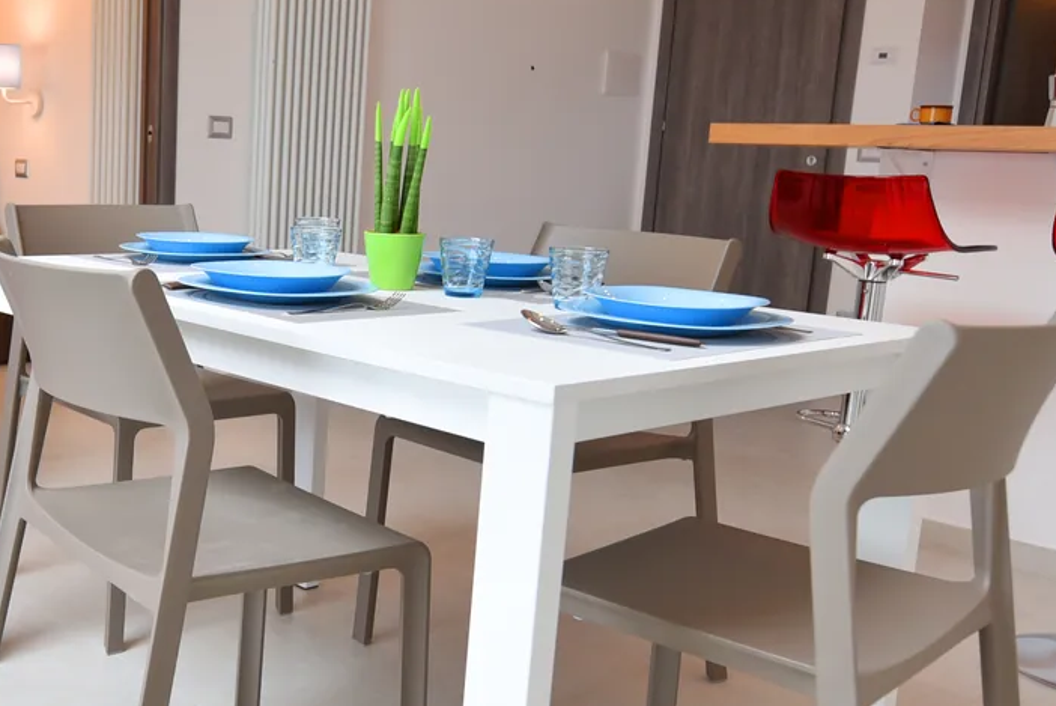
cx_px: 218
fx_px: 1203
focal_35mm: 41
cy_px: 391
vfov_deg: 32.6
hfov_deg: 45.1
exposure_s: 1/125
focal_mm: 15
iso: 200
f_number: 3.2
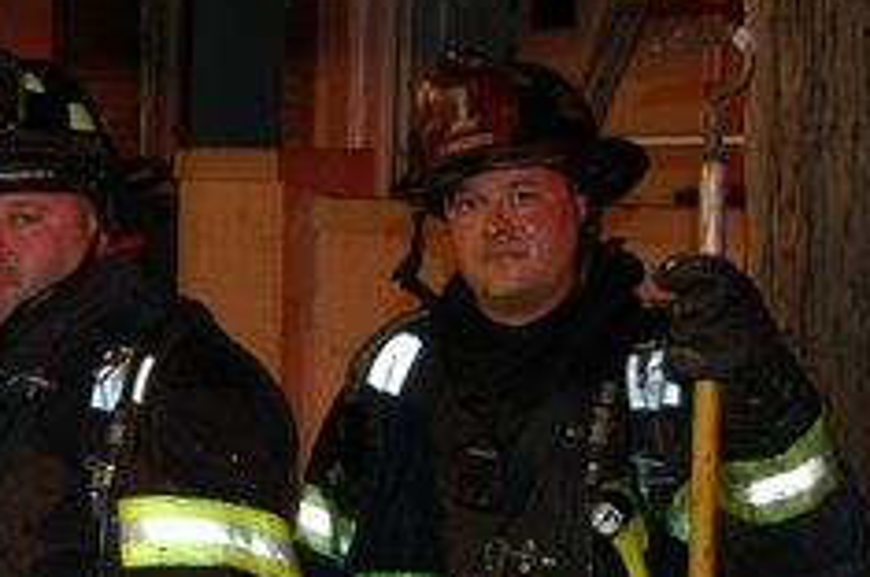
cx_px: 78
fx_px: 2365
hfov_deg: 20.4
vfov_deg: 13.9
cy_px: 213
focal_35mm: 98
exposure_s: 1/60
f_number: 4.5
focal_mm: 32
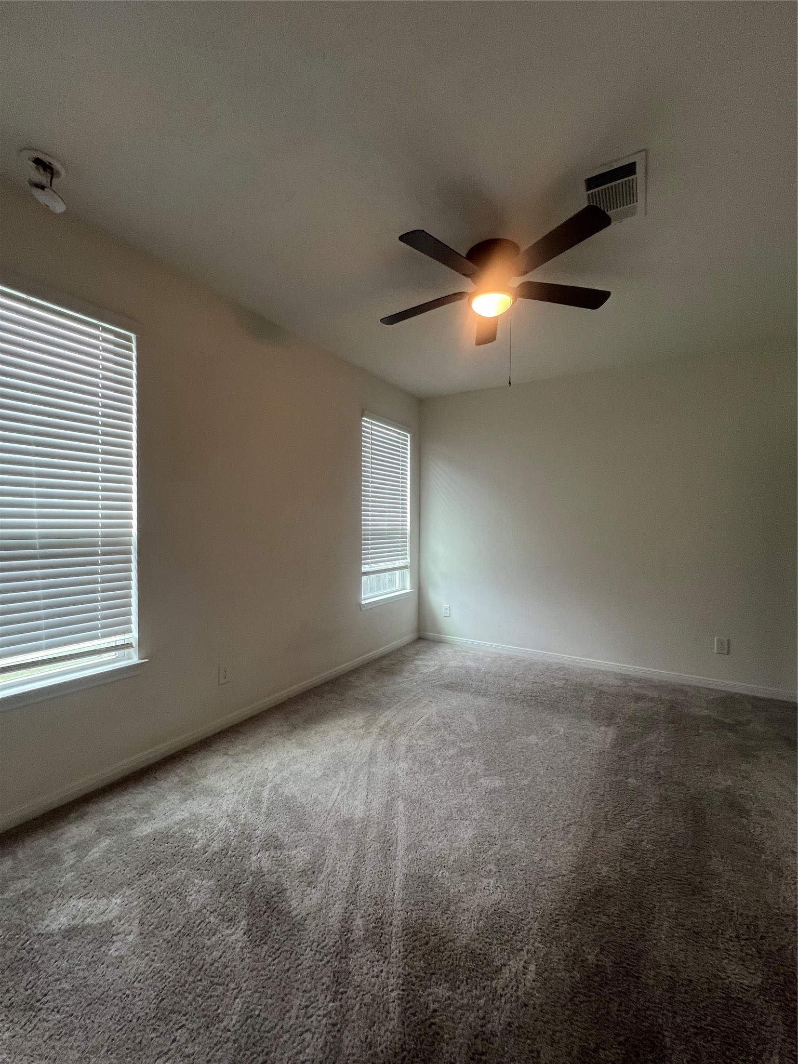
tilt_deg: -1.5
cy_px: 532
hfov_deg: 89.9
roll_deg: +0.4
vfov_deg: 106.2
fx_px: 400
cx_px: 399
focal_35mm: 13
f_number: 1.8
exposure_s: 1/120
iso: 160
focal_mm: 1.57
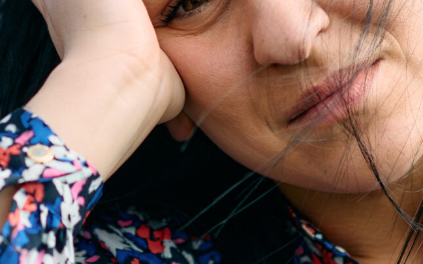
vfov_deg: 3.8
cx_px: 137
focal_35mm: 342
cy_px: 127
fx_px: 3943
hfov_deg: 6.1
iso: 100
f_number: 2.8
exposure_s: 1/640
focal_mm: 85
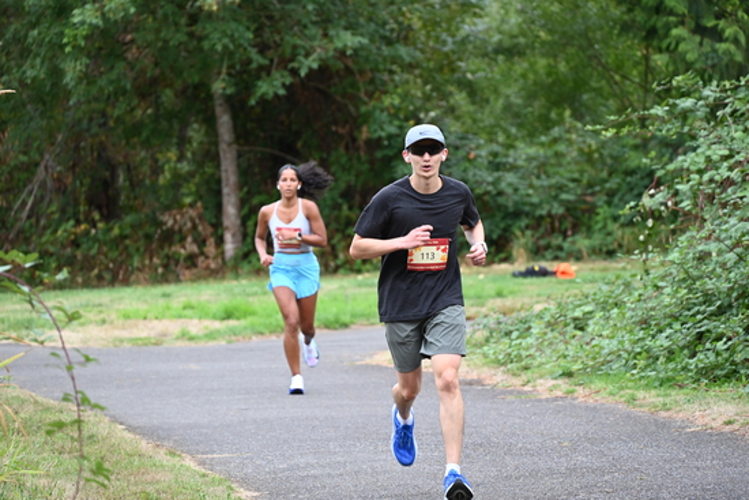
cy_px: 250
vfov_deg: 6.9
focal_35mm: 200
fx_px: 4162
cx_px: 374
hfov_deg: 10.3
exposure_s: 1/250
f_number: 6.3
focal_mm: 200
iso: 800
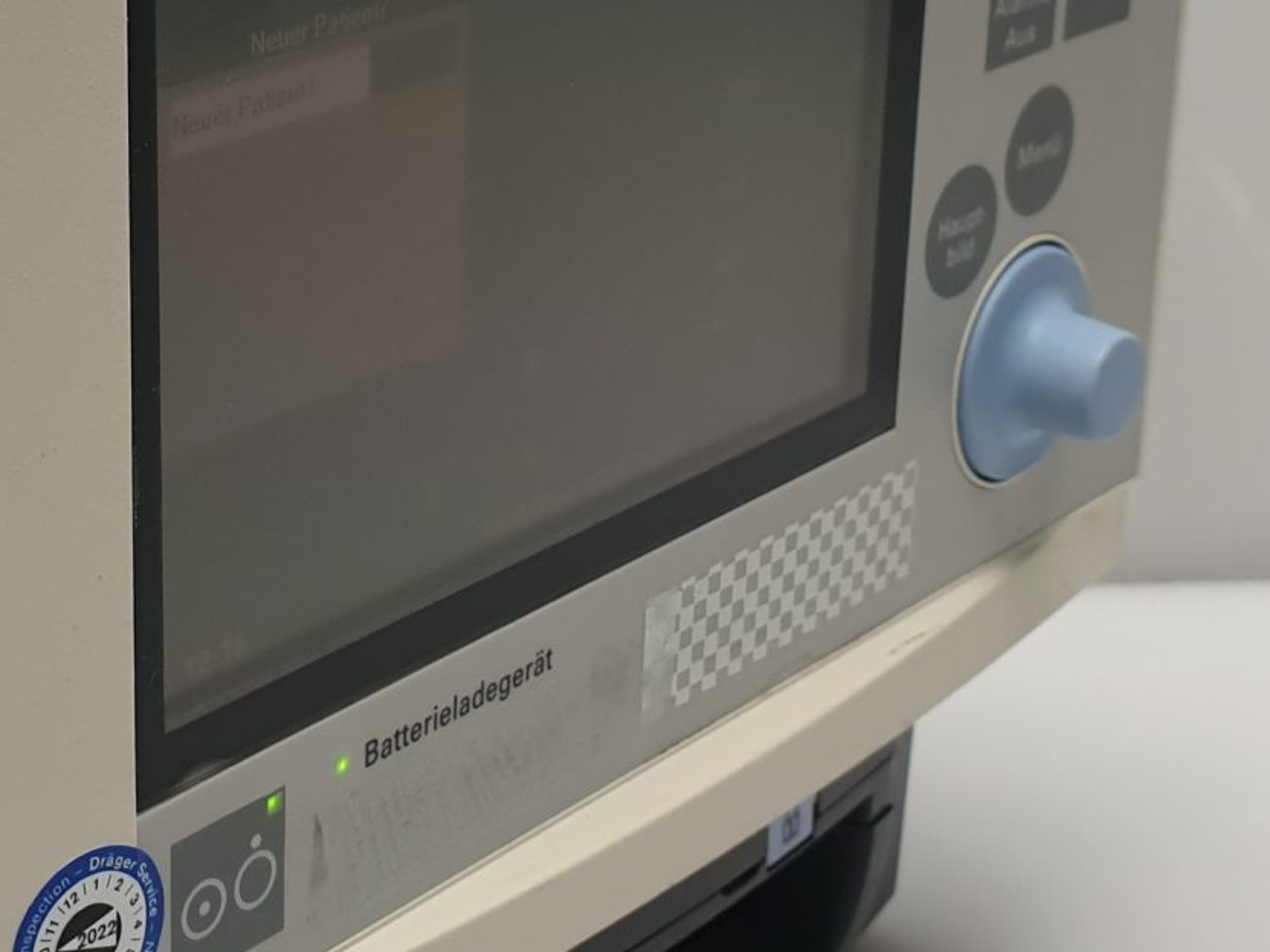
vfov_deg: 18.2
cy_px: 162
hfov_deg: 23.8
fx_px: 2935
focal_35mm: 80
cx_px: 143
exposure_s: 1/100
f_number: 2.4
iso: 80
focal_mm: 4.3
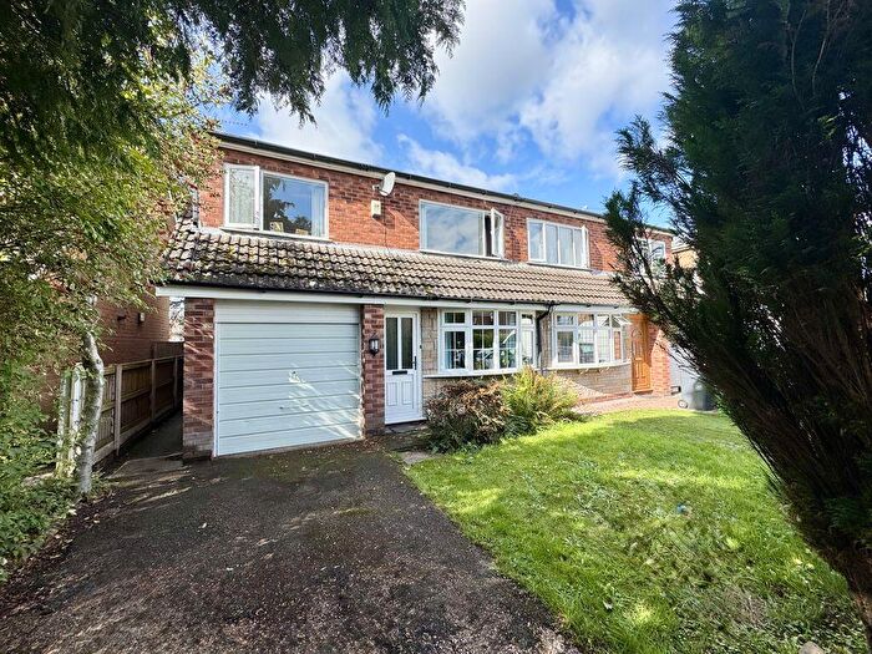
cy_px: 327
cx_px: 436
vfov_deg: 85.7
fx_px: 353
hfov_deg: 102.1
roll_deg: +1.4
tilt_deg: +2.5
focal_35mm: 14
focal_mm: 2.22
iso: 40
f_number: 2.2
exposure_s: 1/565
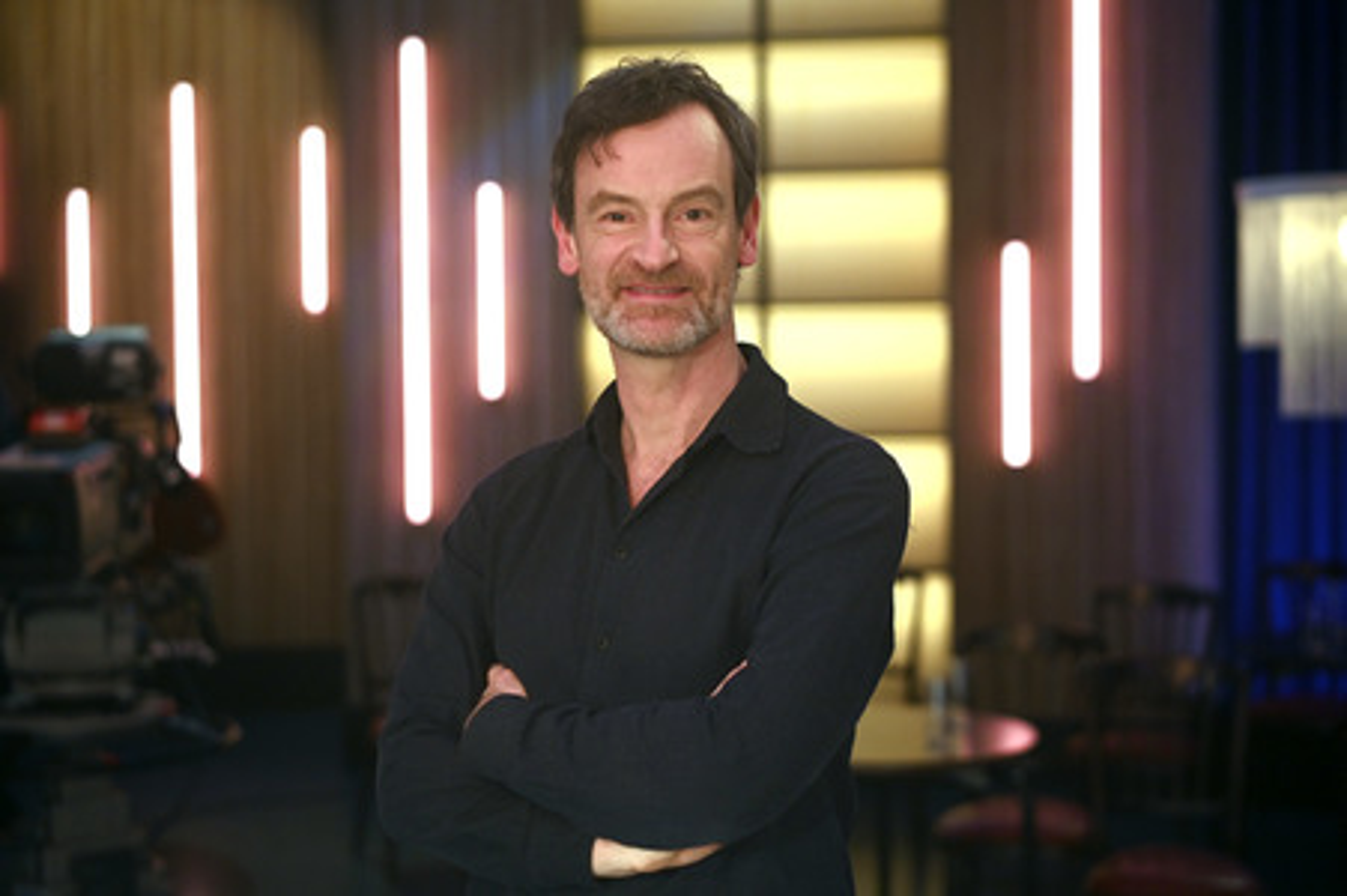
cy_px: 448
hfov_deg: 36.3
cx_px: 674
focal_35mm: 55
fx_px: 2056
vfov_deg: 24.6
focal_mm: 55
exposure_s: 1/160
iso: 1600
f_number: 2.2
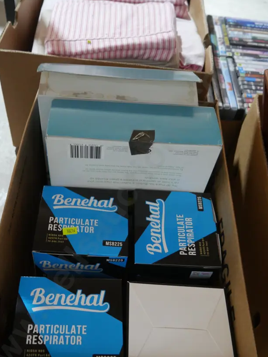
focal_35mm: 35
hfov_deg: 40.6
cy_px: 210
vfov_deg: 52.3
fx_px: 361
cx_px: 116
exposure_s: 1/60
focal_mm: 14
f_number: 3.5
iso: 2000
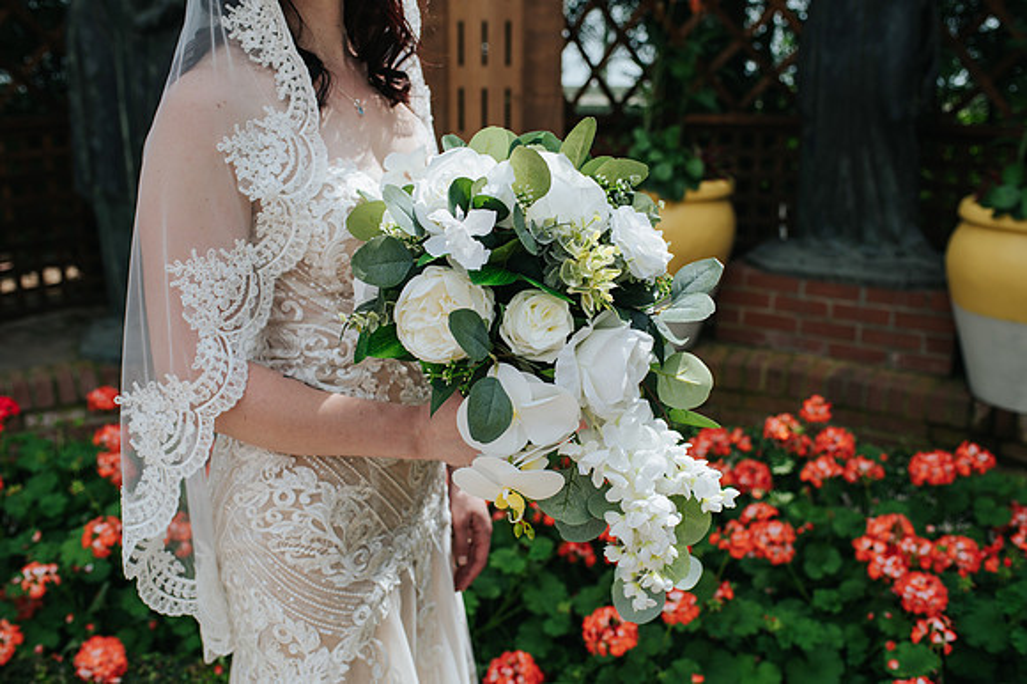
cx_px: 514
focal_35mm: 35
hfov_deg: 54.5
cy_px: 342
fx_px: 998
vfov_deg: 37.8
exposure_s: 1/1250
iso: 200
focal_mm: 35
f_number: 3.5
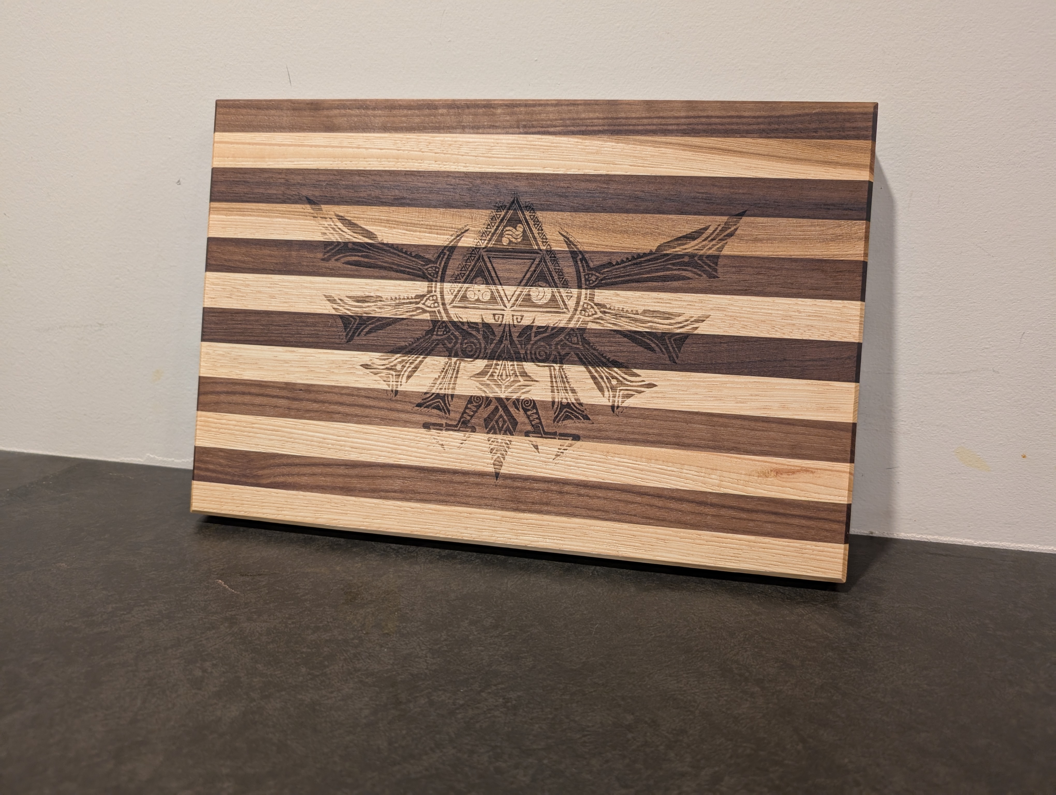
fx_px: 733
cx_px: 528
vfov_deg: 56.9
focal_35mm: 24
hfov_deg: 71.5
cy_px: 398
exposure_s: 1/24
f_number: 1.68
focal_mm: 6.9
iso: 277
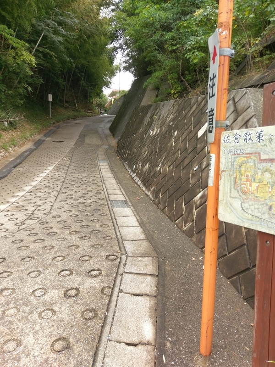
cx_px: 138
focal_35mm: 26
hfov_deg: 53.1
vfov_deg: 67.3
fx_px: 275
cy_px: 184
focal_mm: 4.58
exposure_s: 1/268
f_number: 1.8
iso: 100
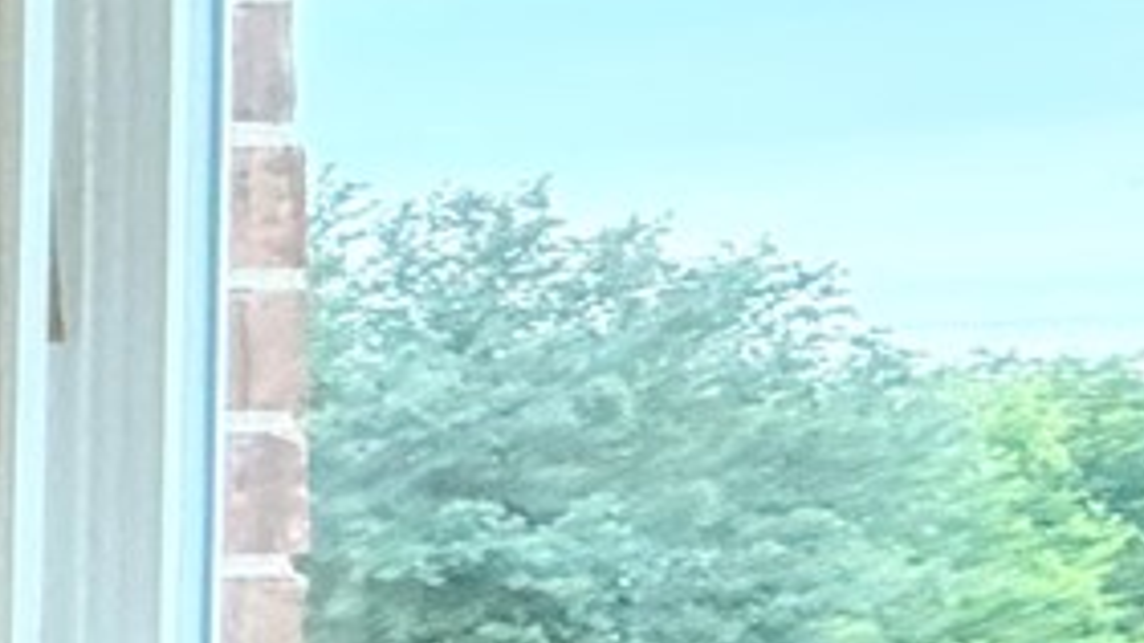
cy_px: 582
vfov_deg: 10.8
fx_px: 3367
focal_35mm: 111
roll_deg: -0.6
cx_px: -2927
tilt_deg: -1.3
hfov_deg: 9.4
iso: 200
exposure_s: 1/120
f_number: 2.2
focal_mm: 2.22
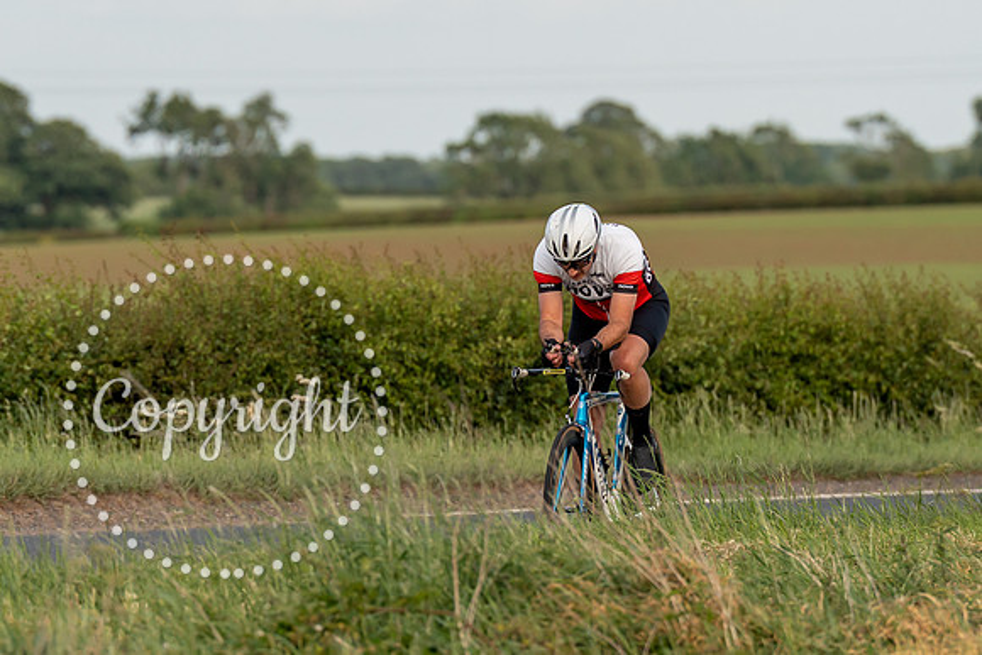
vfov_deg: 2.8
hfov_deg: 4.2
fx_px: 13320
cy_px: 372
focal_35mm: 488
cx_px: 580
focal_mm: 200
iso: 250
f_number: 4
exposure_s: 1/1000
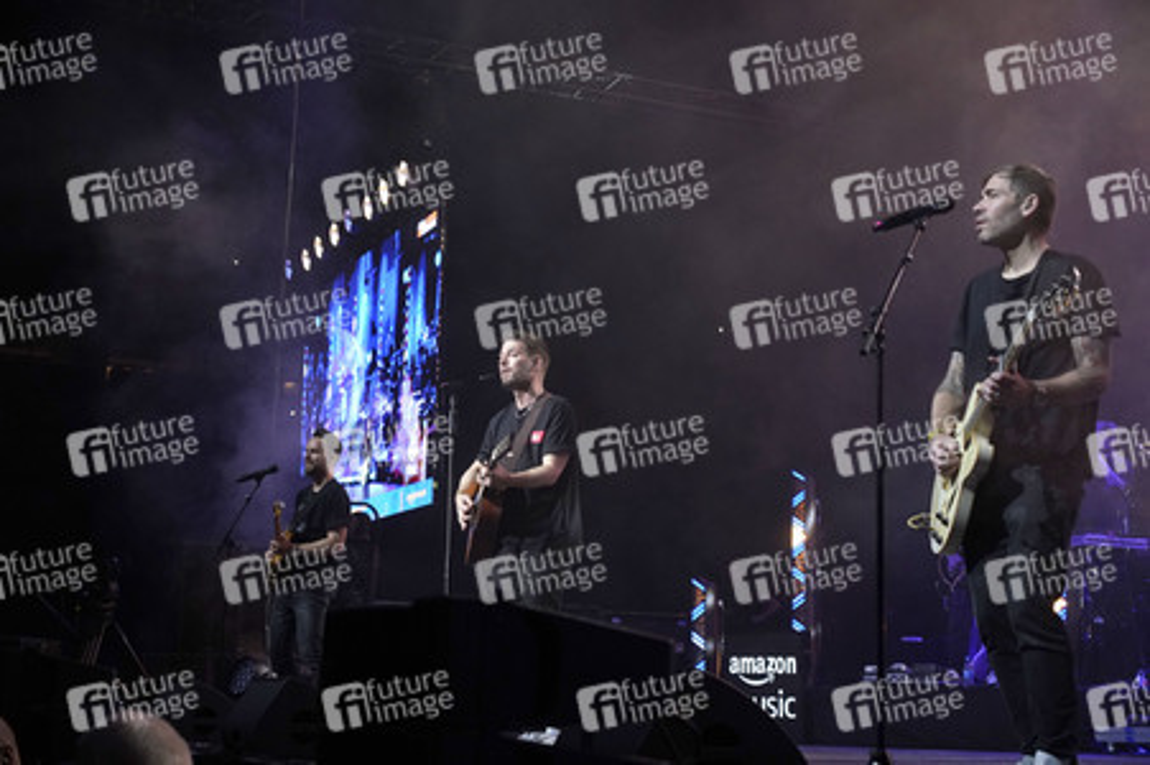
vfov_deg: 25.5
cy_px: 382
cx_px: 575
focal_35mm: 53
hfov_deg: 37.5
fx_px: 1692
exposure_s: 1/250
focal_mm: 53
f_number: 4.5
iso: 2000
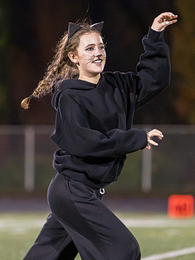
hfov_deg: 3.6
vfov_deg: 4.8
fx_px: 3122
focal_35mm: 416
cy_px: 145
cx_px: 54
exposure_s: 1/1000
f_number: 2.8
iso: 25600
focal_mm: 170
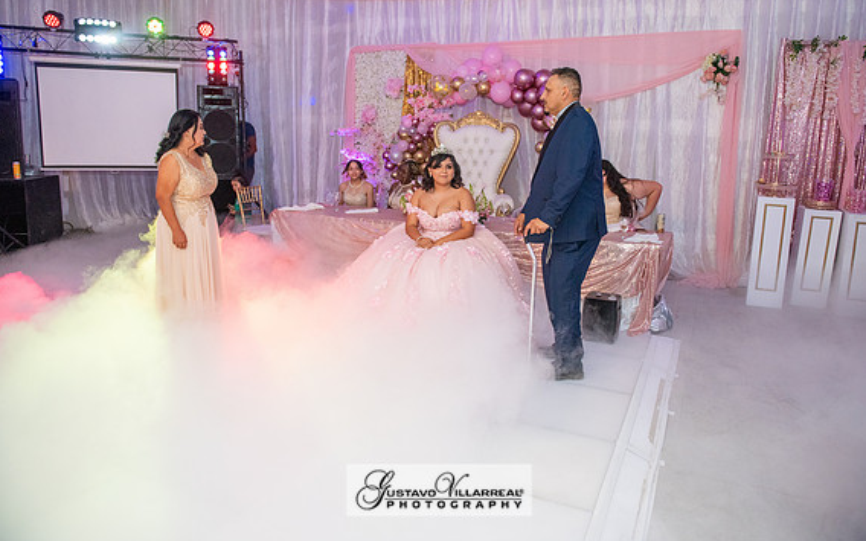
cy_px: 254
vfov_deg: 49.2
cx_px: 439
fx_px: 590
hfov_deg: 72.5
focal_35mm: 25
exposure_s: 1/160
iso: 1250
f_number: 3.5
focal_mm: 24
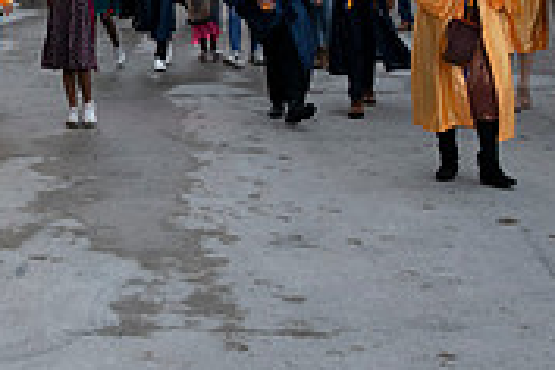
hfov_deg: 21.1
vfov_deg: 14.6
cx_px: -47
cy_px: 5
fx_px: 1418
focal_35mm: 92
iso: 2000
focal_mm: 28
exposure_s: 1/200
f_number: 4
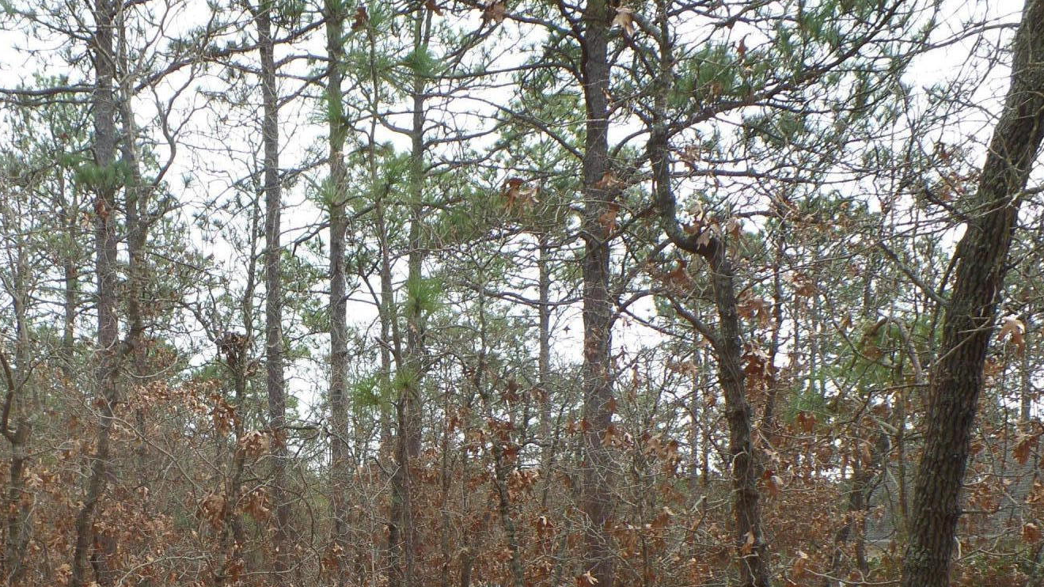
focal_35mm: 38
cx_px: 326
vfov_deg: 29.4
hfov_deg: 51.5
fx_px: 1052
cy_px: 567
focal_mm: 4.1
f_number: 3.5
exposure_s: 1/250
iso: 100
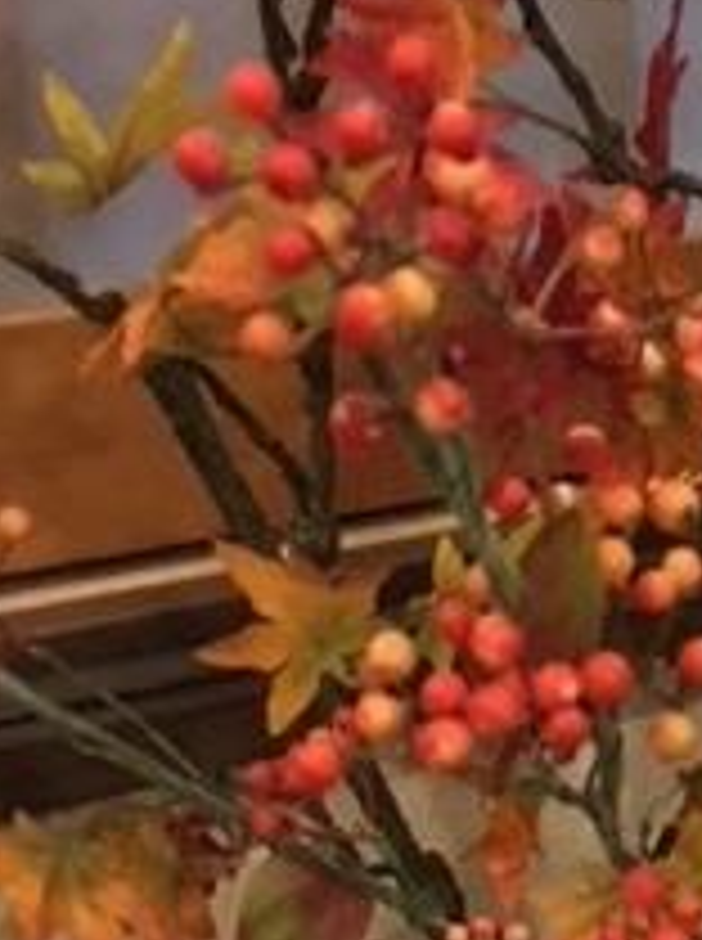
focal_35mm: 89
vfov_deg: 21.4
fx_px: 2414
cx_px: 972
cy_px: 904
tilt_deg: -25.8
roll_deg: -0.6
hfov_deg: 15.6
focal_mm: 4.15
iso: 320
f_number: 2.2
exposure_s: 1/15
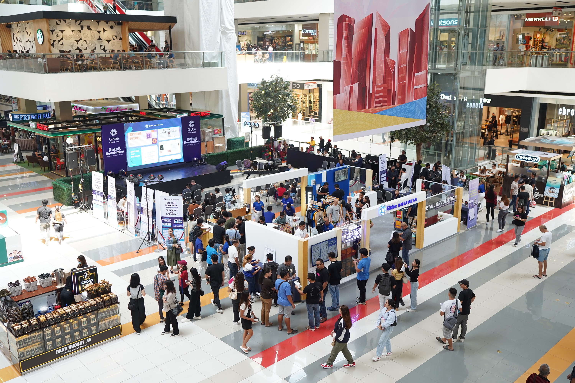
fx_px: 559
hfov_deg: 54.4
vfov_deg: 37.9
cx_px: 288
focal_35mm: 35
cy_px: 192
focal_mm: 35
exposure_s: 1/250
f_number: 2.8
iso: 640
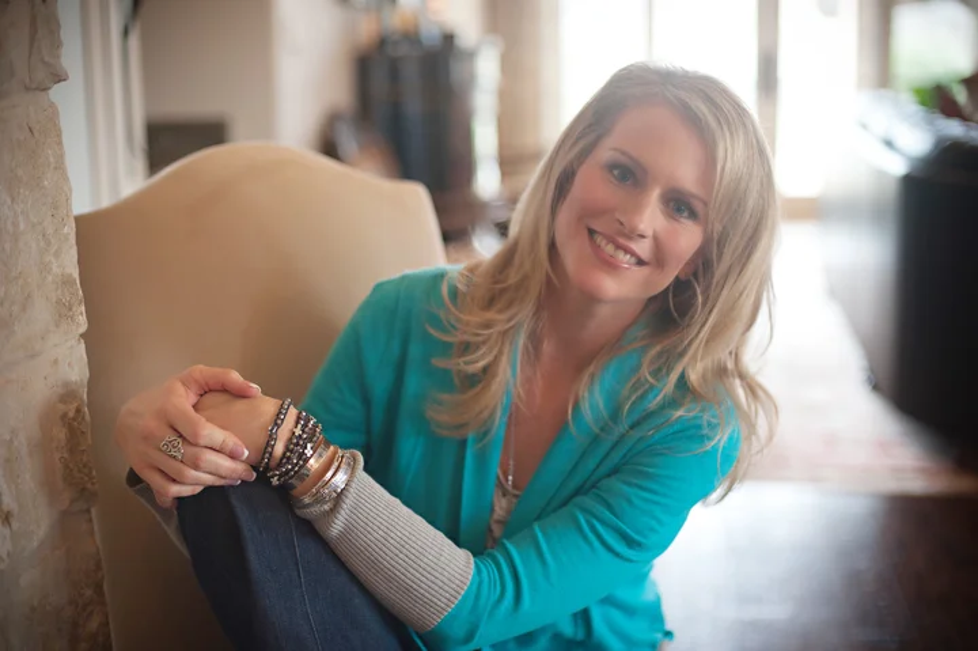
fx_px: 1357
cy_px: 326
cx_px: 489
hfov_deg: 39.6
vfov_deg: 27.0
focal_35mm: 50
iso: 800
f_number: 2
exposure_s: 1/125
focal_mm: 50
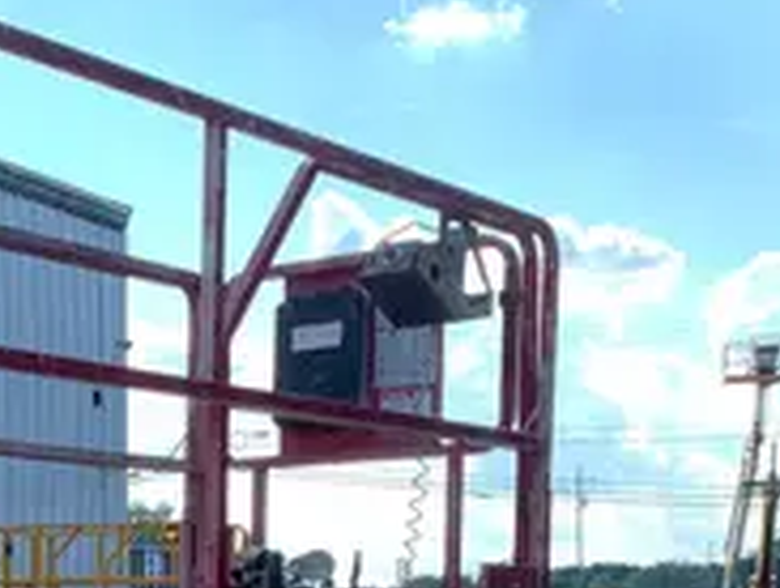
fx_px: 1761
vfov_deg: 17.6
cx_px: -81
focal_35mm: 78
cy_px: 790
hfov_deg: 23.4
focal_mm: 4.25
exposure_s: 1/564
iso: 25
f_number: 1.8
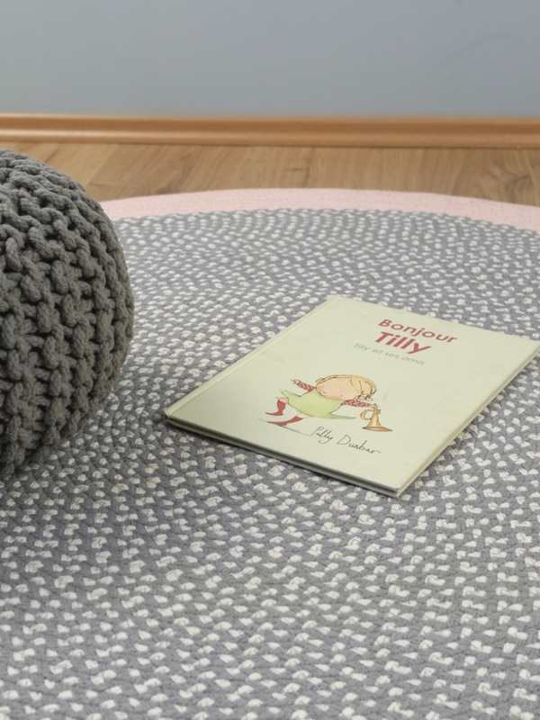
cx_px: 270
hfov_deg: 27.0
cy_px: 360
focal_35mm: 54
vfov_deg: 35.5
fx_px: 1123
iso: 80
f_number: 4
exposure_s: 1/100
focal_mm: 3.95
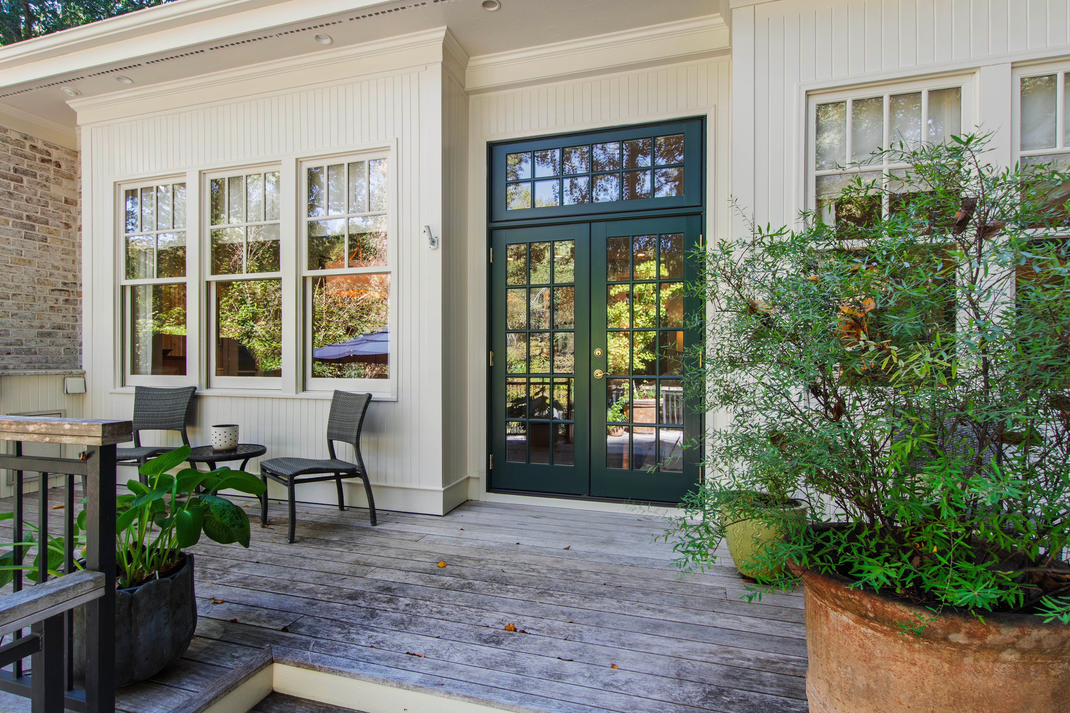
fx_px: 535
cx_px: 535
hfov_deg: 90.0
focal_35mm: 18
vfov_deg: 67.4
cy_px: 356
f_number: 9
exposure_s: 1/6
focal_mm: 12
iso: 100
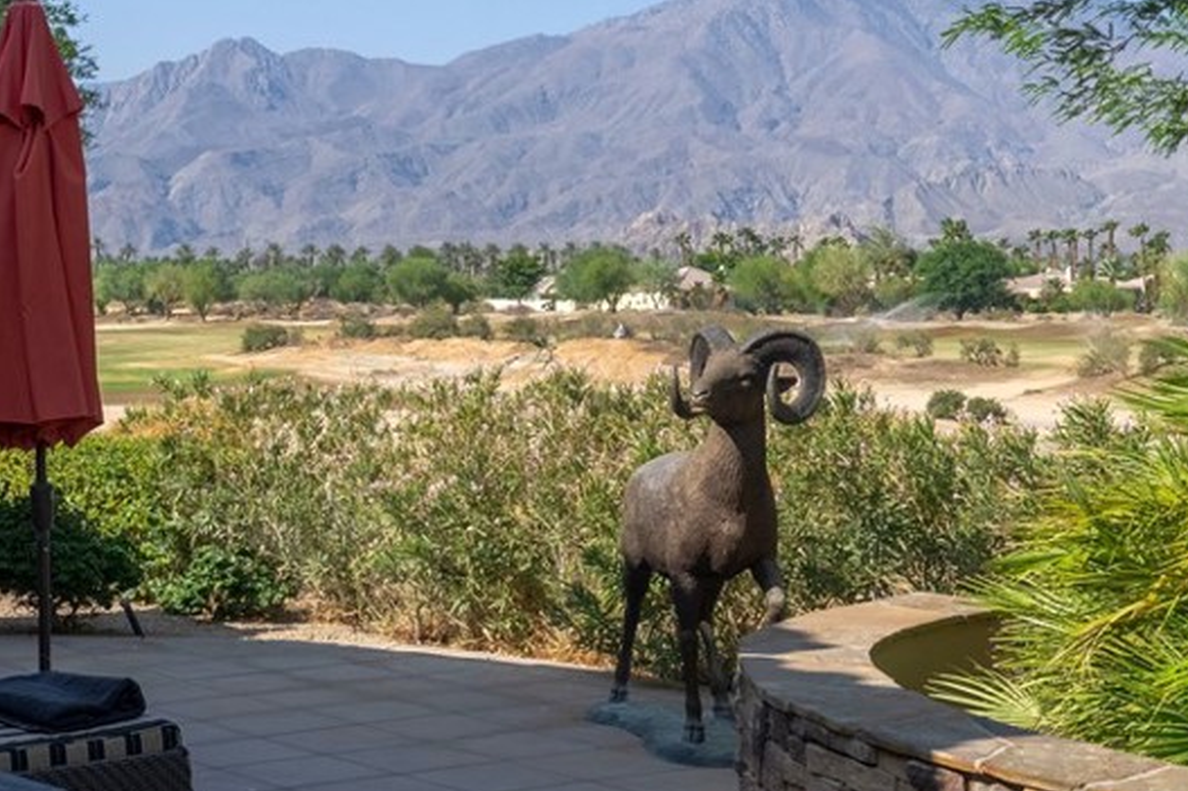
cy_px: 295
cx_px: 320
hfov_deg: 28.5
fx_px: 2309
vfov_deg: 19.4
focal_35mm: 70
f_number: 10
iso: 400
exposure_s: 1/4000
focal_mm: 24
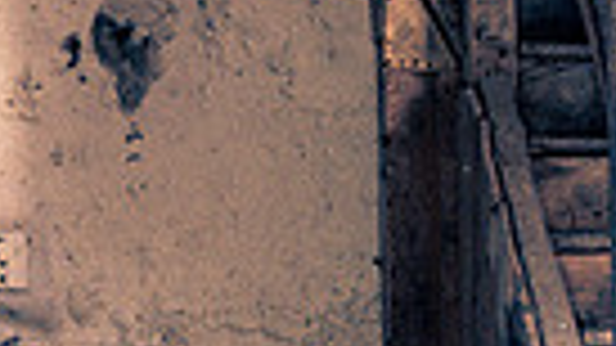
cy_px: 119
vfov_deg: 6.0
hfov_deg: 10.7
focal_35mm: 201
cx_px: 306
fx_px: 3282
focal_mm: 42
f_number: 4
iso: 1600
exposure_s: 1/60
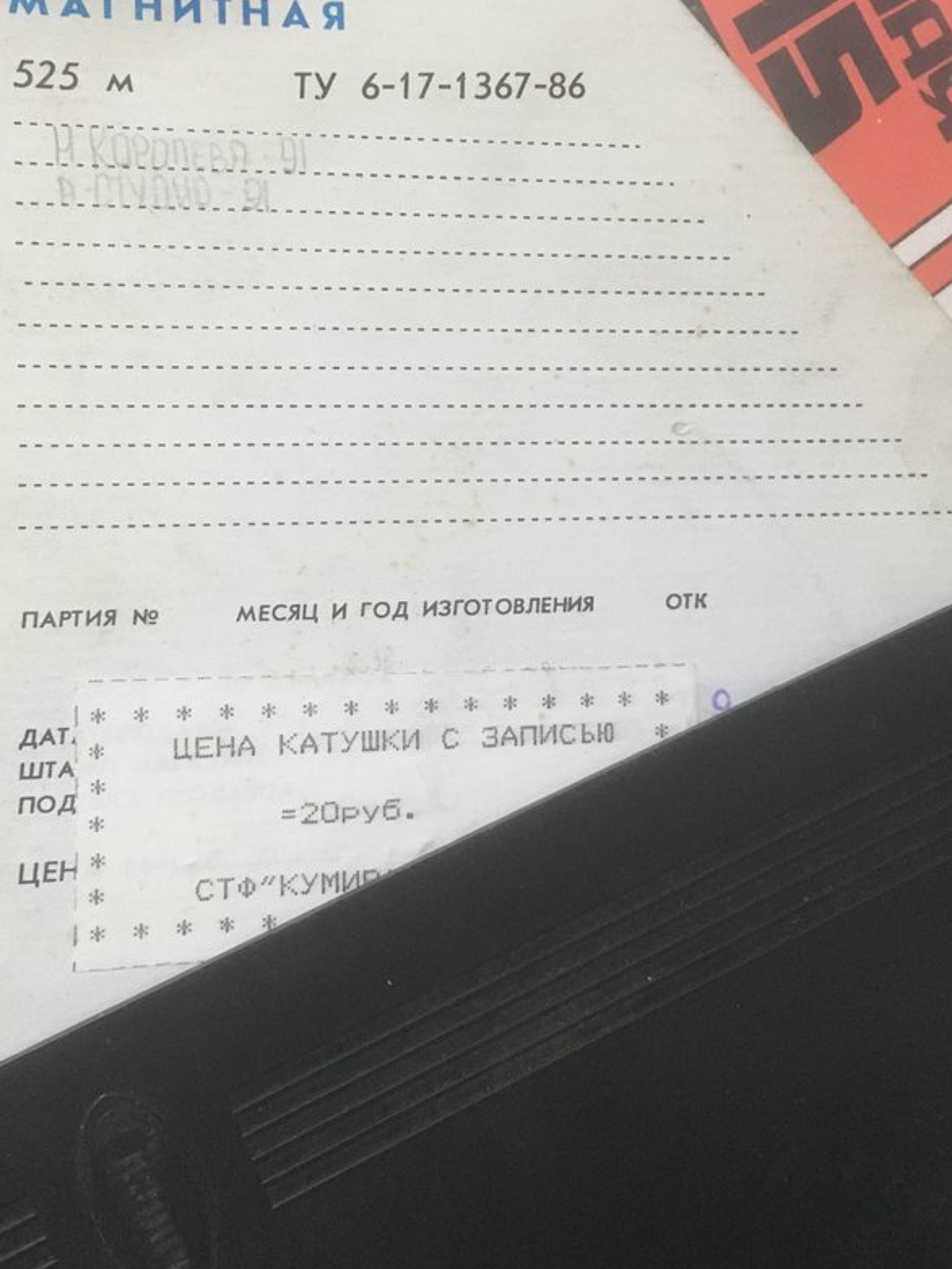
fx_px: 1393
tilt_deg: -78.2
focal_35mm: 38
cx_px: 429
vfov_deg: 48.6
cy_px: 487
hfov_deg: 37.7
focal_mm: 4.15
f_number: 2.2
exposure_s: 1/33
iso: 200
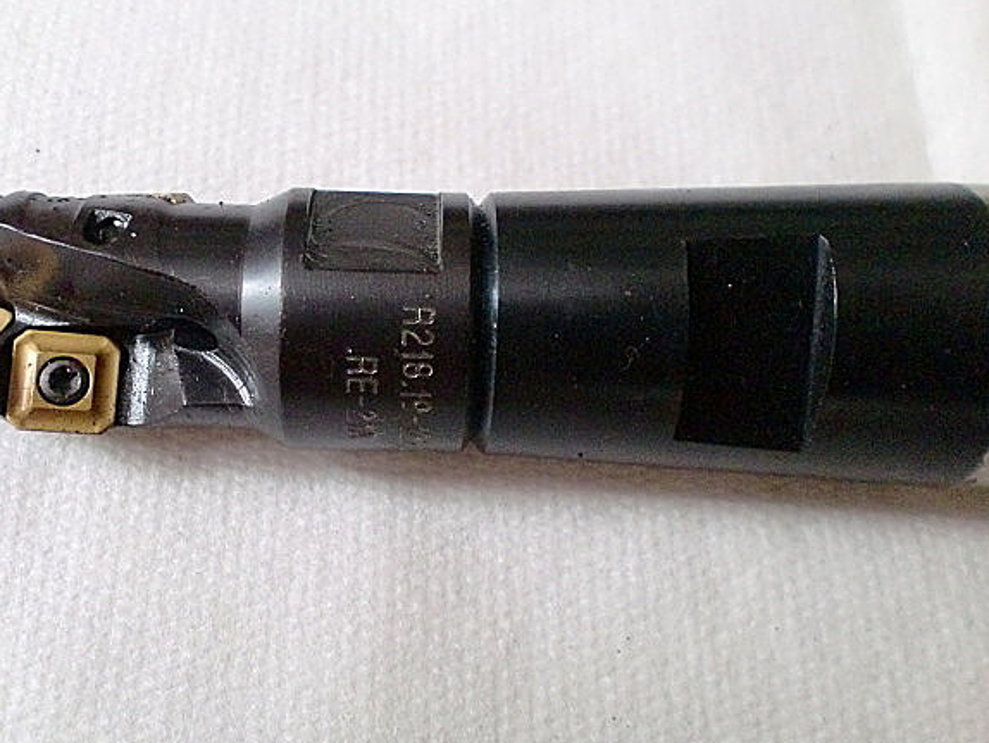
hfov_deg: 47.8
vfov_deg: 36.8
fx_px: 1115
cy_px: 383
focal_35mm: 39
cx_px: 439
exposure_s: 1/60
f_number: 3.1
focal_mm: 6.3
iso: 640
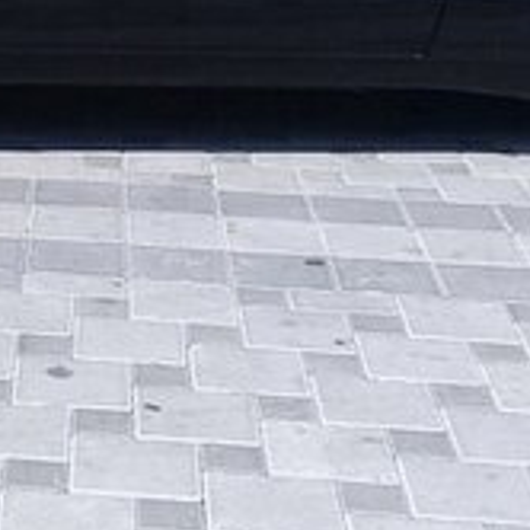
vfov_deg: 15.4
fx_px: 1888
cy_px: -94
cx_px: -48
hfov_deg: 15.6
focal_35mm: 109
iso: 50
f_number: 2.2
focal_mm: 3.3
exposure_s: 1/1121
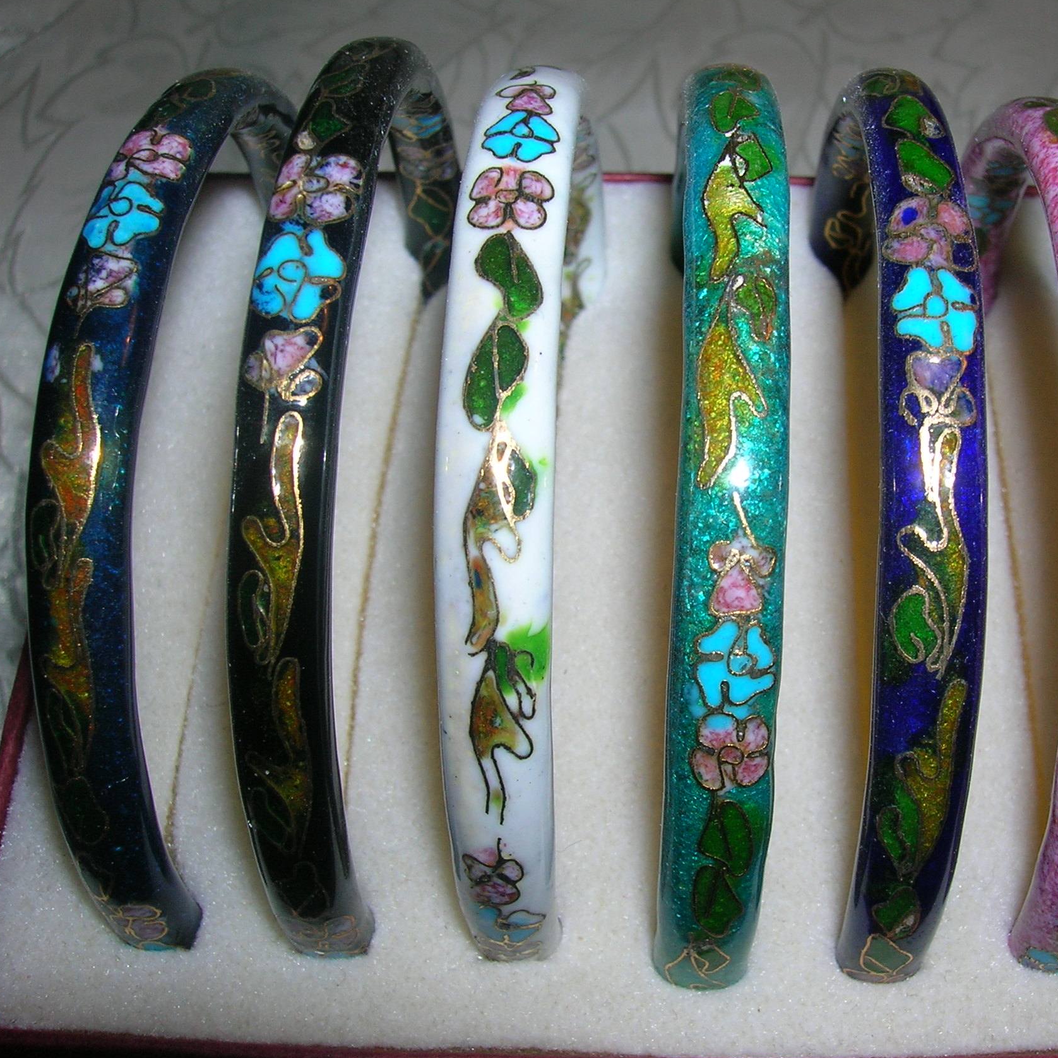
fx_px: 1418
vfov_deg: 40.9
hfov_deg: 40.6
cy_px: 533
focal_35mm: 41
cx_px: 676
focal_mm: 5.7
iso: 50
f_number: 4.9
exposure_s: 1/60.1
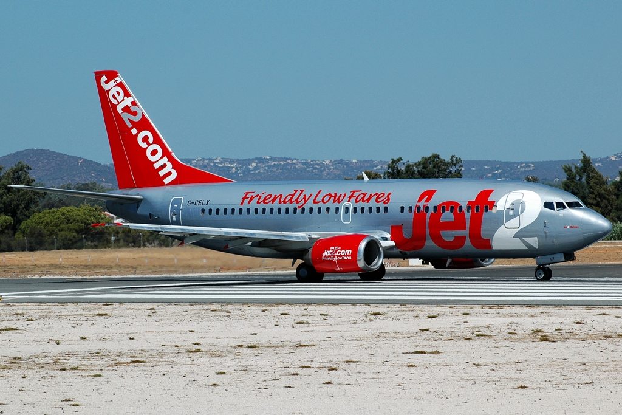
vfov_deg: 5.9
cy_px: 208
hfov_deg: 8.9
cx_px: 311
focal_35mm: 232
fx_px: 4017
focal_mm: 155
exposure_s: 1/1250
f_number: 9
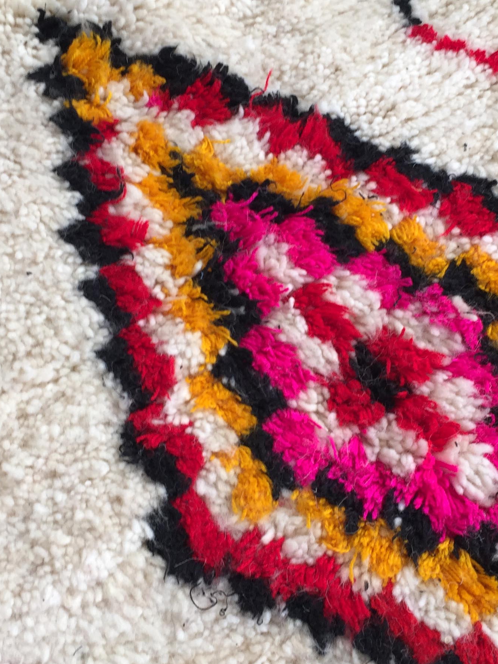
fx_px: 1017
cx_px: 286
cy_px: 333
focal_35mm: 53
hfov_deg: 27.5
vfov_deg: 36.2
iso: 32
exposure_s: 1/60
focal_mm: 4.15
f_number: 2.2
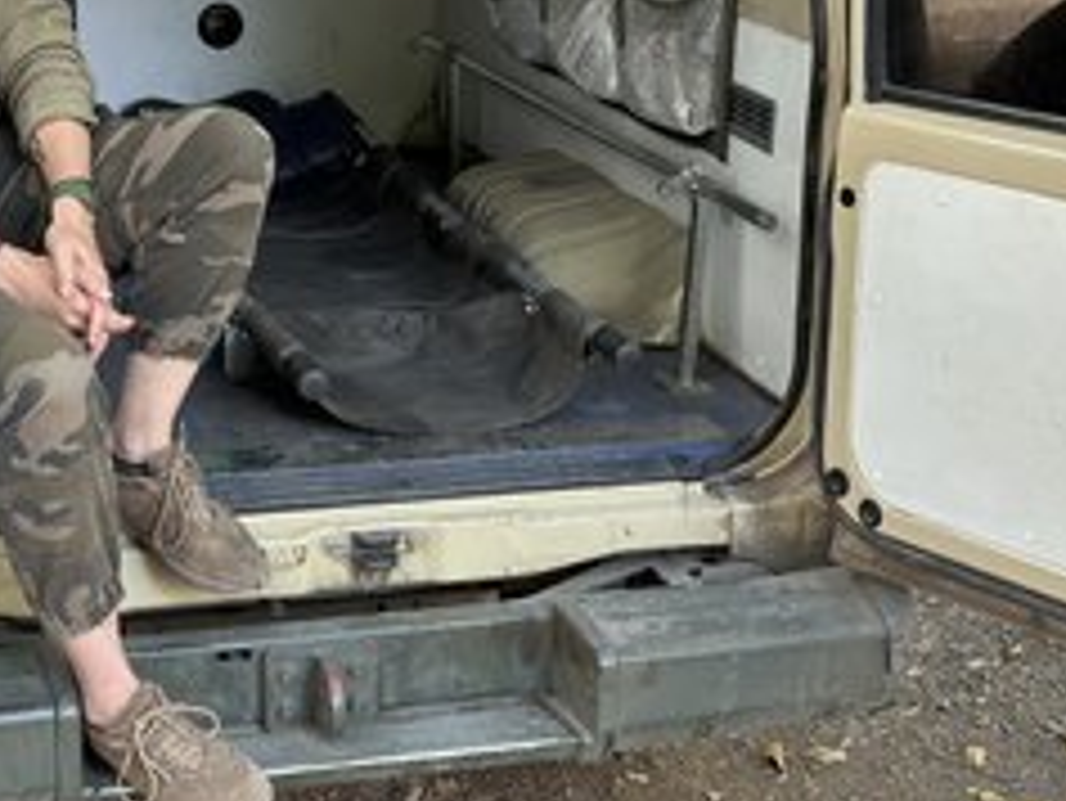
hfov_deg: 24.1
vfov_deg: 18.1
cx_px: 414
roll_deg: +0.6
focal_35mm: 81
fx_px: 2496
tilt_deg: -12.7
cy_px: 234
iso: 125
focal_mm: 6.86
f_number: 1.78
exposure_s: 1/78
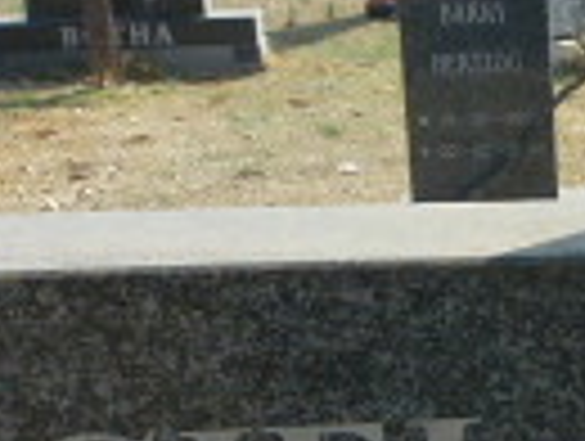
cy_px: 536
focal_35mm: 118
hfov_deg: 15.6
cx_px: 828
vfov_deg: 12.3
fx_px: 1998
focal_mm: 4.3
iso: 100
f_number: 4
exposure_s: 1/500
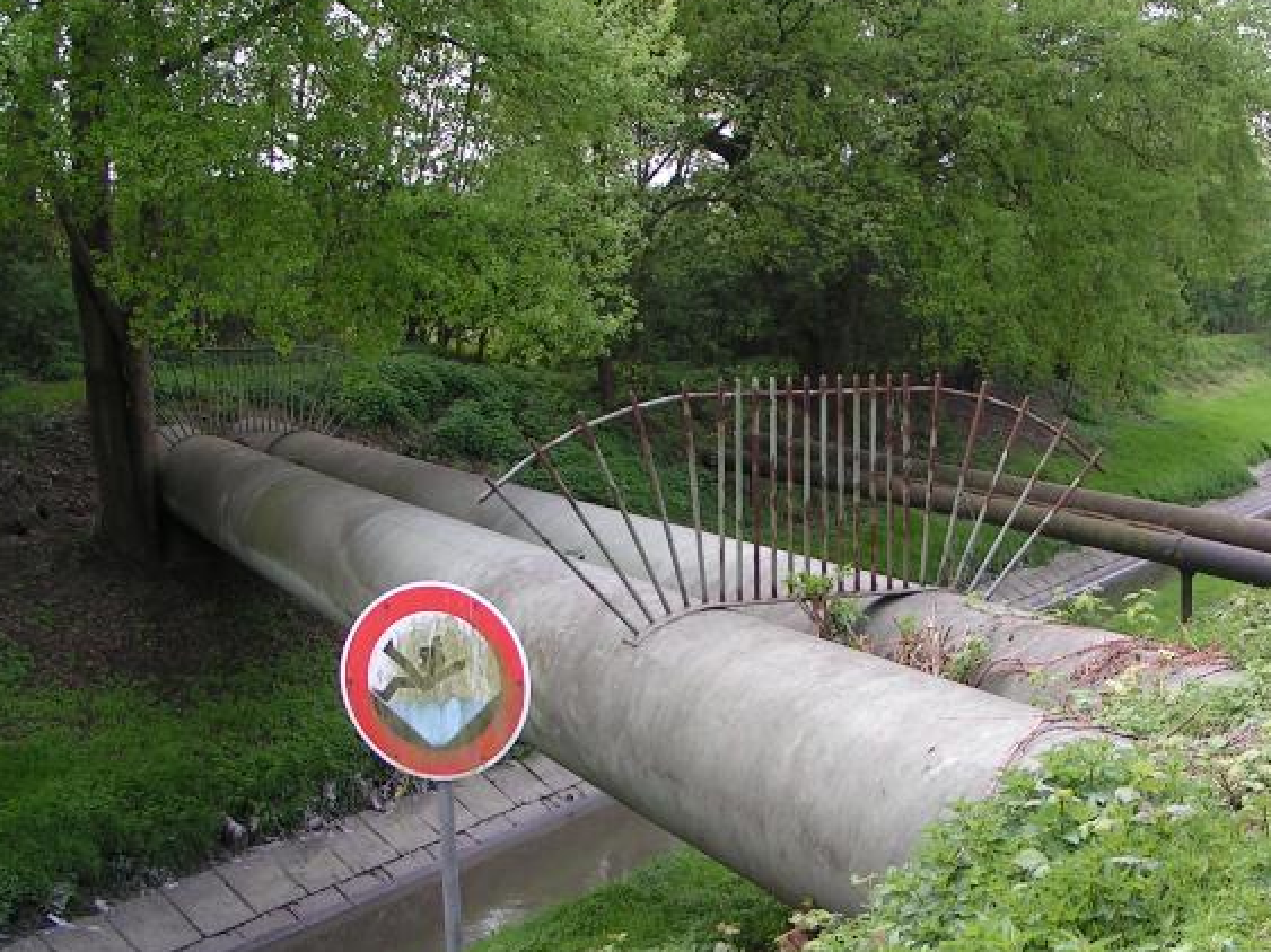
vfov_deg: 27.0
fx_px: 1982
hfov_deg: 35.4
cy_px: 571
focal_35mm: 54
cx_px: 777
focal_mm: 5.8
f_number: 5.6
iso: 50
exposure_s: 1/80
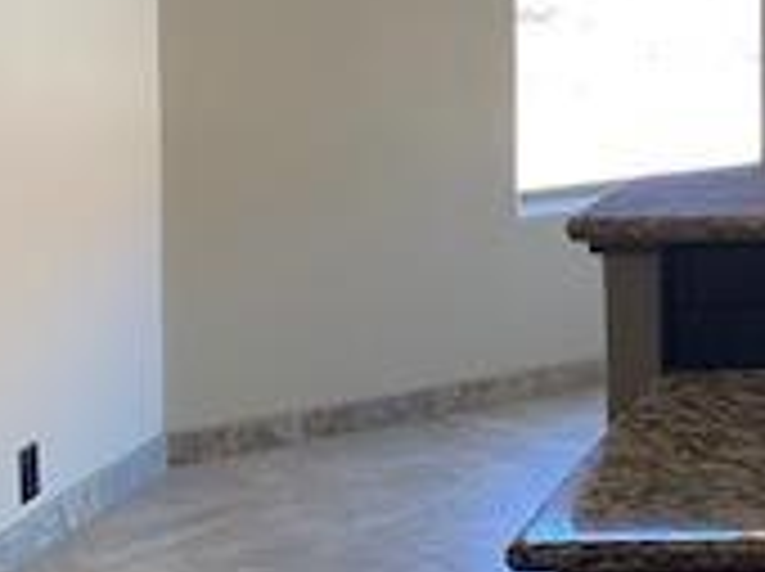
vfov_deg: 14.7
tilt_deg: -3.0
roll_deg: -0.7
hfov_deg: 17.0
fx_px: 2163
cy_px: -36
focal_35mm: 98
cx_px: 1318
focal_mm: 4.25
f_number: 1.8
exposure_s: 1/120
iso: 80
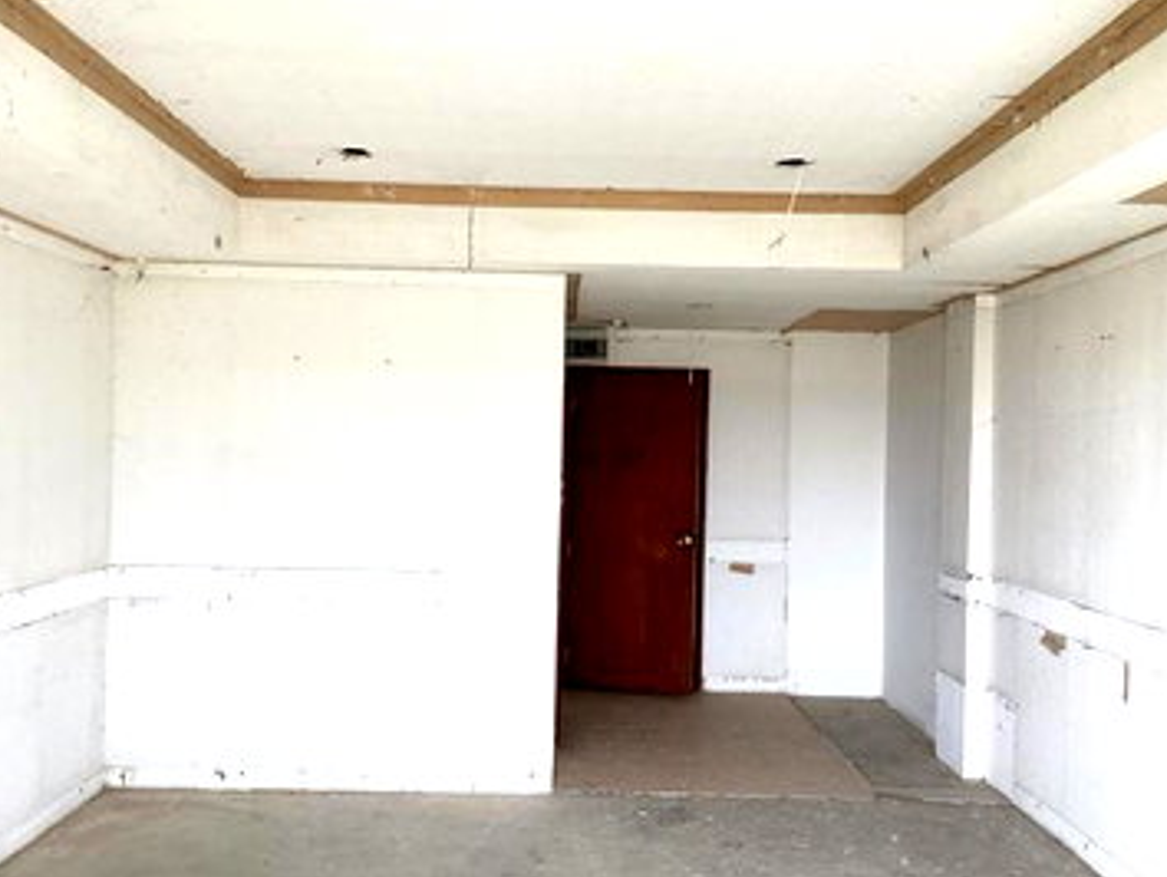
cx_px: 580
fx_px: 1181
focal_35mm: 35
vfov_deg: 40.7
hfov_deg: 52.6
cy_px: 452
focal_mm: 3.3
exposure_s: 1/100
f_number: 2.4
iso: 64
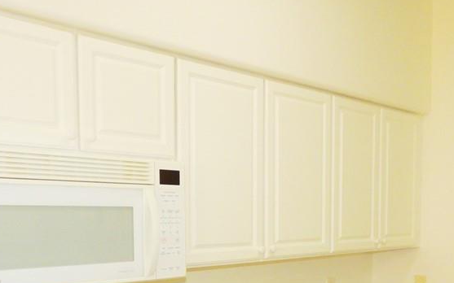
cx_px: 172
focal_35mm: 39
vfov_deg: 30.9
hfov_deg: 49.9
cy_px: 266
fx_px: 482
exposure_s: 1/60
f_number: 3.5
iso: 400
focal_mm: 3.58
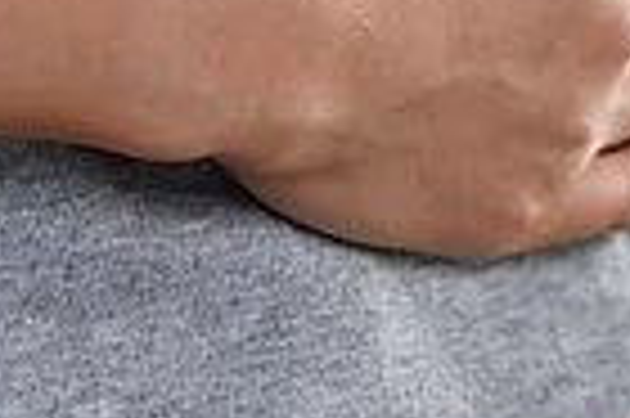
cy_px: -771
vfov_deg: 4.1
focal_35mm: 321
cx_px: 594
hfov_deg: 6.4
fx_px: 5611
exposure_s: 1/200
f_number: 2.2
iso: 200
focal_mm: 50
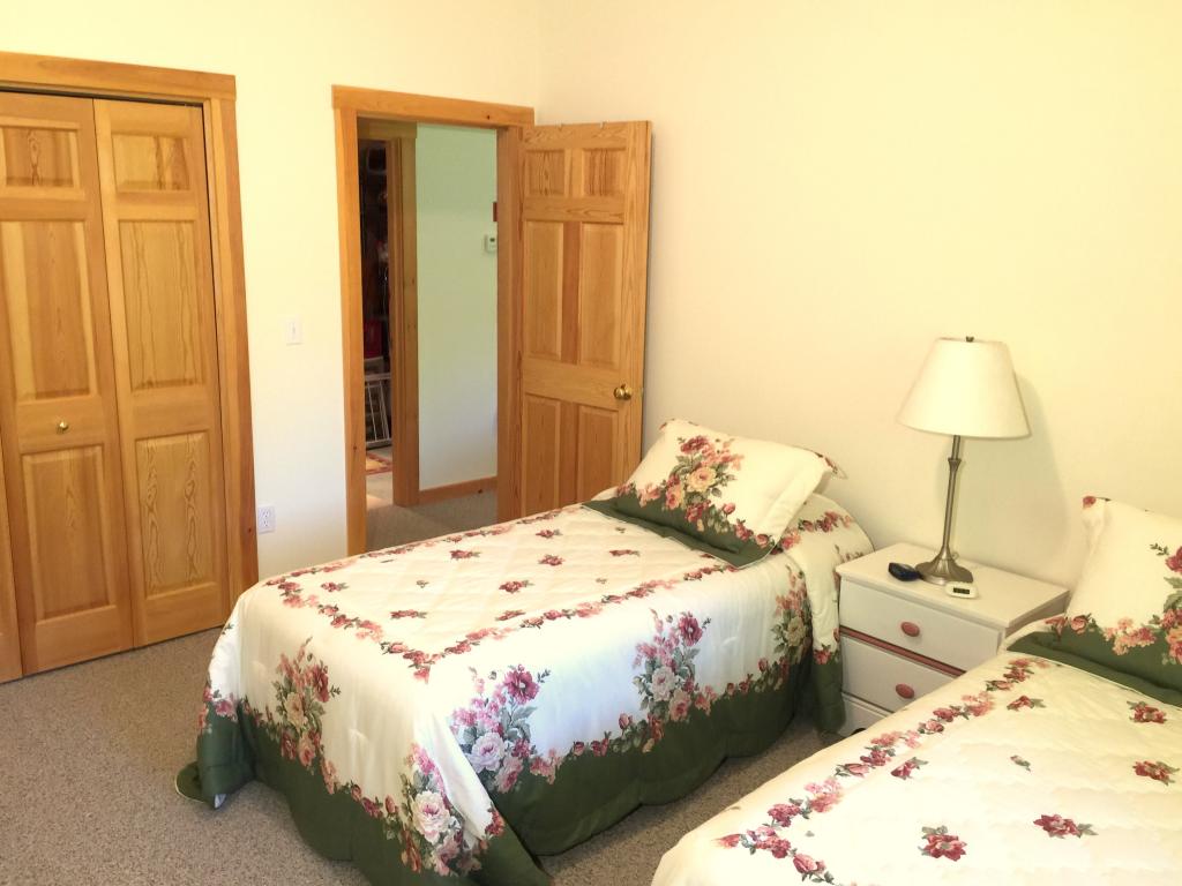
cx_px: 591
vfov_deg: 48.2
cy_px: 443
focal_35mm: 29
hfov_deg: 61.7
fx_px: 990
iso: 32
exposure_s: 1/15
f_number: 2.2
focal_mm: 4.15
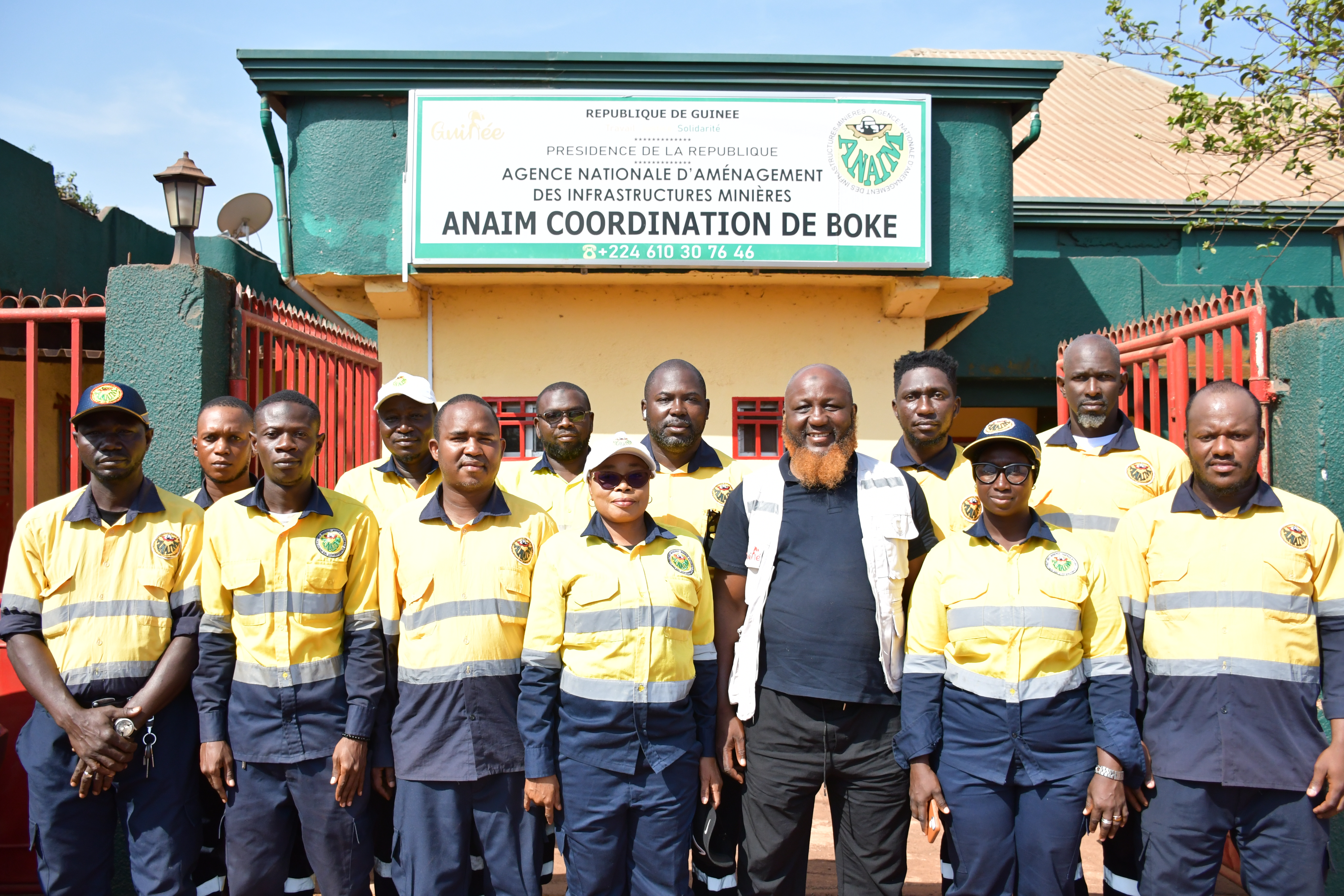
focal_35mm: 30
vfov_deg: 43.6
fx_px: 1120
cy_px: 448
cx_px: 672
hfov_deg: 61.9
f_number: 3.5
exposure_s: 1/4000
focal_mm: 20
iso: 800
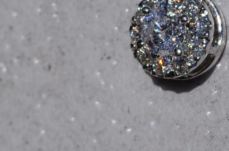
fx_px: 2783
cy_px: -34
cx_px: 206
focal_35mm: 438
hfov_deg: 4.7
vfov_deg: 3.1
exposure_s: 1/250
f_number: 22
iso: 100
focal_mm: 105
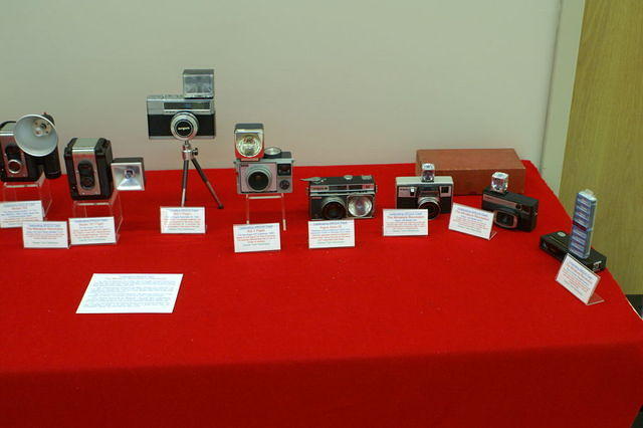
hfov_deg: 43.6
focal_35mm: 45
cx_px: 322
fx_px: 803
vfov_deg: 29.8
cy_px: 214
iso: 800
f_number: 5
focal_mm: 30
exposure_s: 1/60
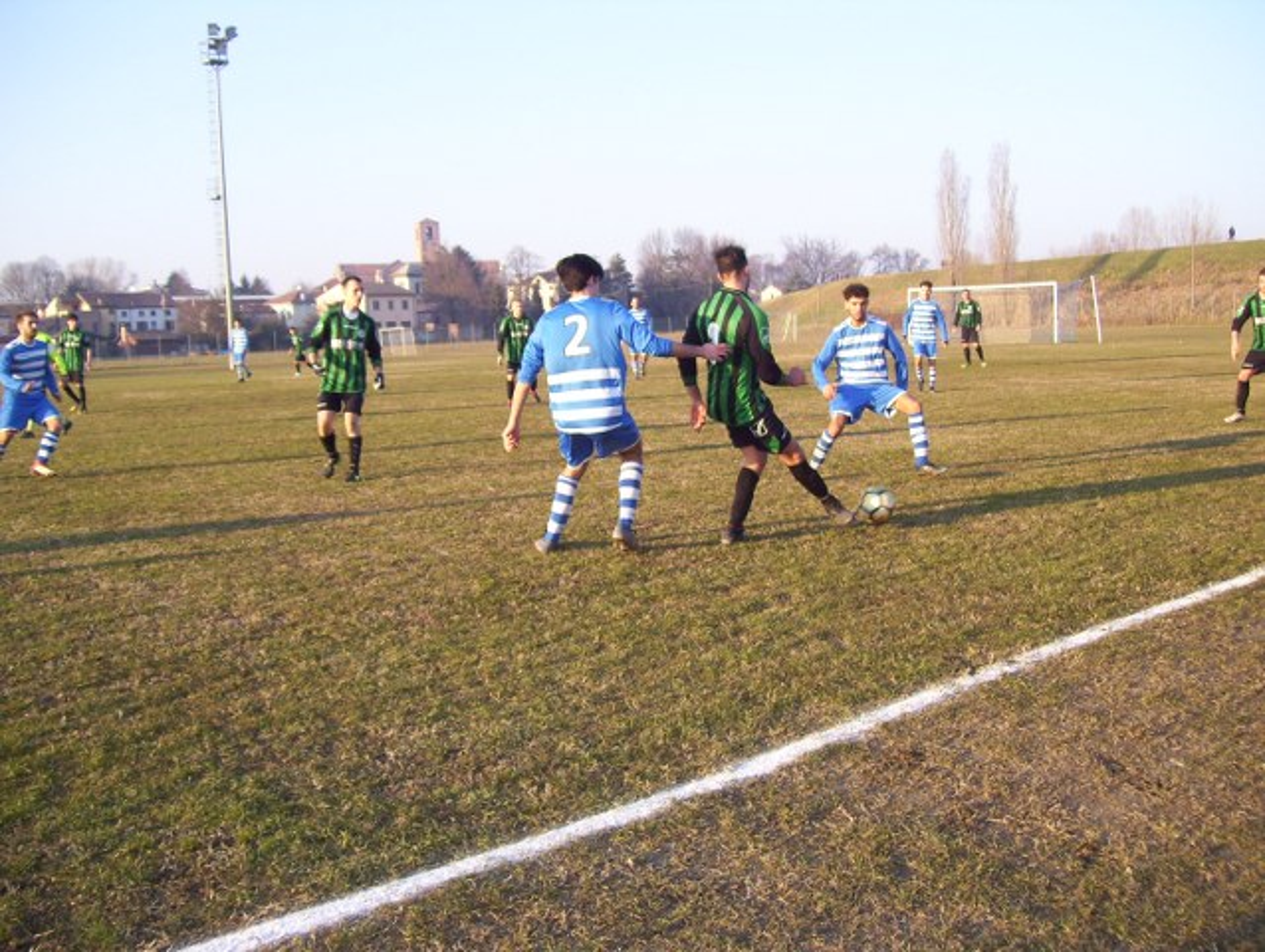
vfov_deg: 39.7
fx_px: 1317
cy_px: 476
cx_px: 632
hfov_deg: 51.3
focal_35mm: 36
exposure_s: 1/500
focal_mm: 6
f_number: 2.7
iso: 80
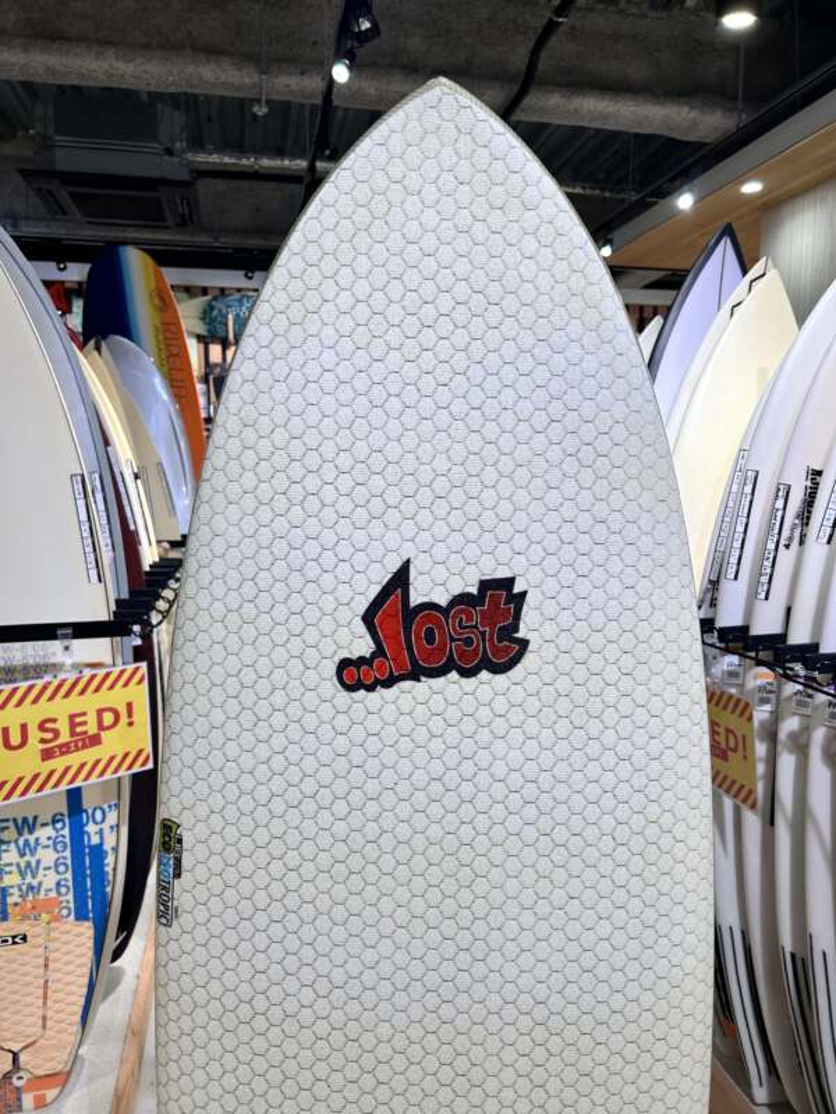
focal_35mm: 26
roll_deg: -1.4
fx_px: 837
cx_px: 418
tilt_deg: -6.1
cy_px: 557
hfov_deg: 53.1
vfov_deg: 67.3
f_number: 1.5
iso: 50
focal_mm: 5.7
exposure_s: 1/120
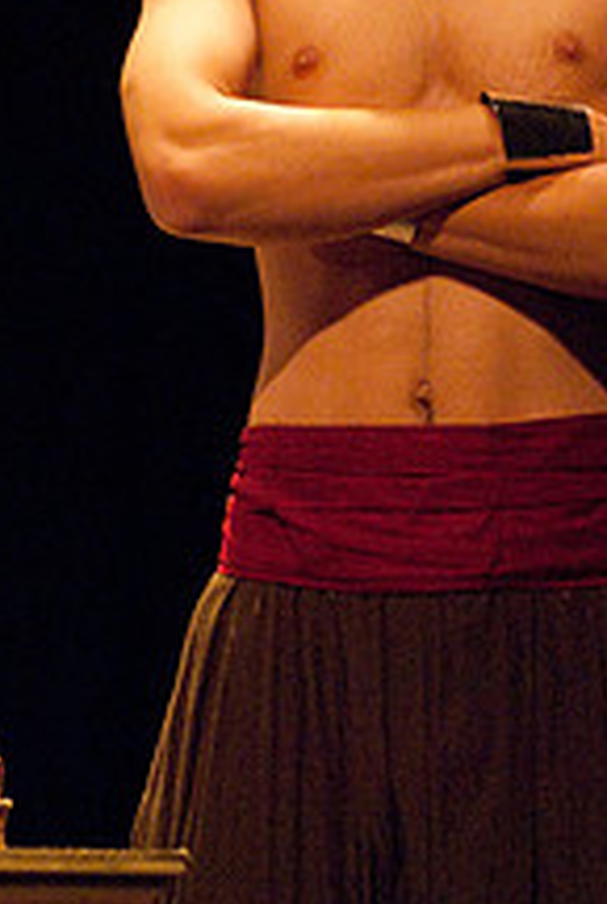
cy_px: 184
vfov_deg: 4.9
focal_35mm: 421
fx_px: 10597
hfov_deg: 3.3
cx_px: 442
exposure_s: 1/250
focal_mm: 135
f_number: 2.8
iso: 1600
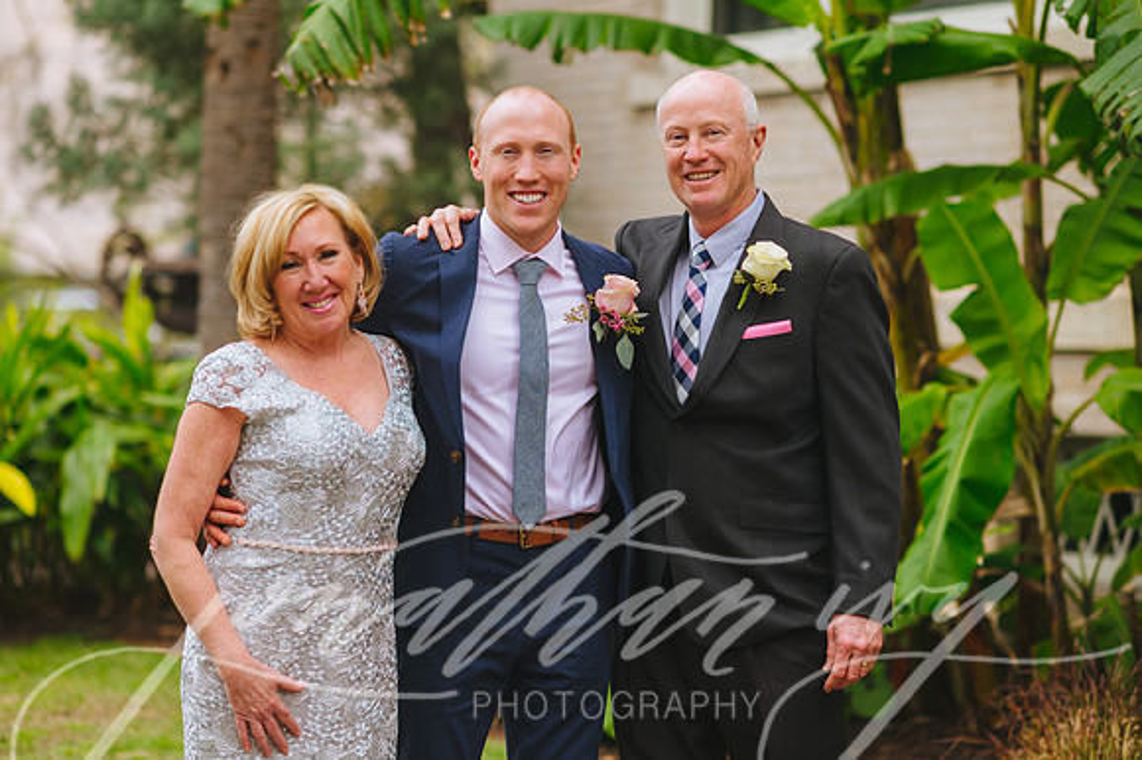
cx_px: 571
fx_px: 2695
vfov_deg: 16.1
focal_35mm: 85
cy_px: 380
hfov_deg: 23.9
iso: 200
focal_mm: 85
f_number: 2.2
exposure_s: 1/2000
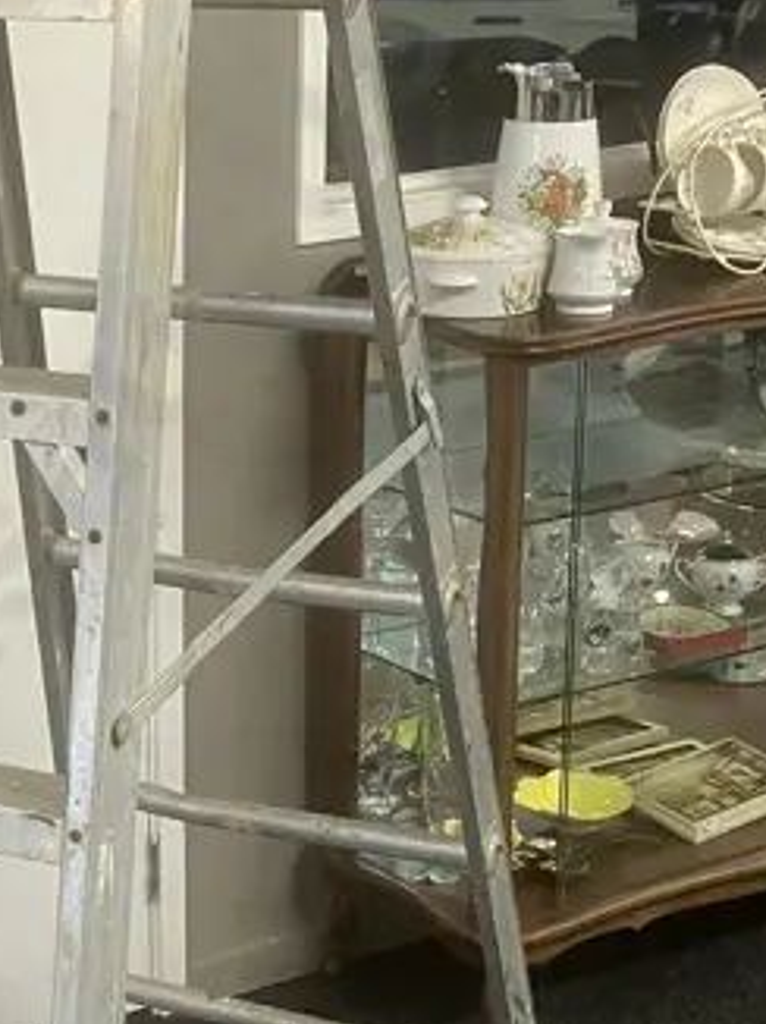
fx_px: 2600
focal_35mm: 88
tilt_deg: -17.1
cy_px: 594
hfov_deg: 16.4
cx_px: -22
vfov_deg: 22.2
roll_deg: +2.0
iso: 160
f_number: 1.8
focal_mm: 3.99
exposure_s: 1/50
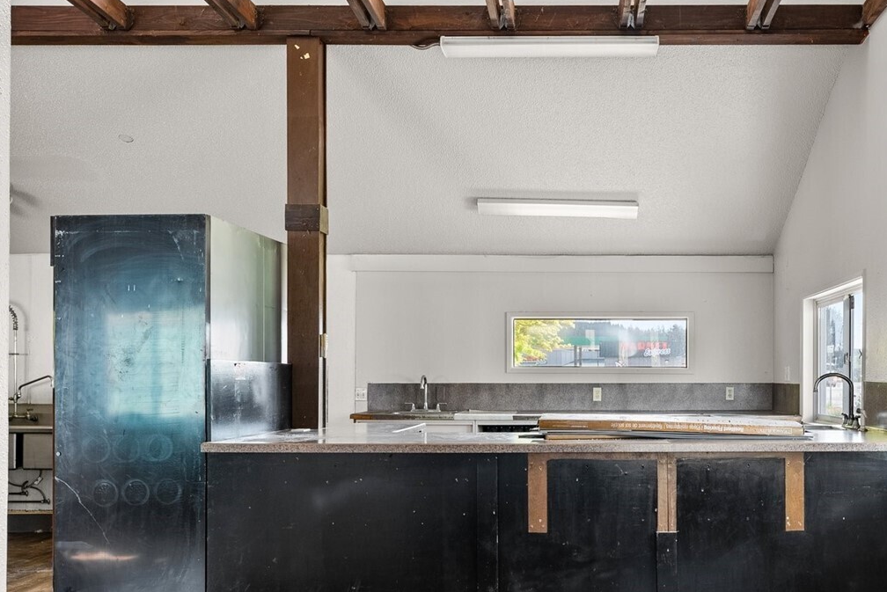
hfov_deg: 50.2
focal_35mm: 38
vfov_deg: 35.2
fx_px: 924
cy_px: 387
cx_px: 603
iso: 500
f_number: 8
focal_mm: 22.3
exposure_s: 1/6
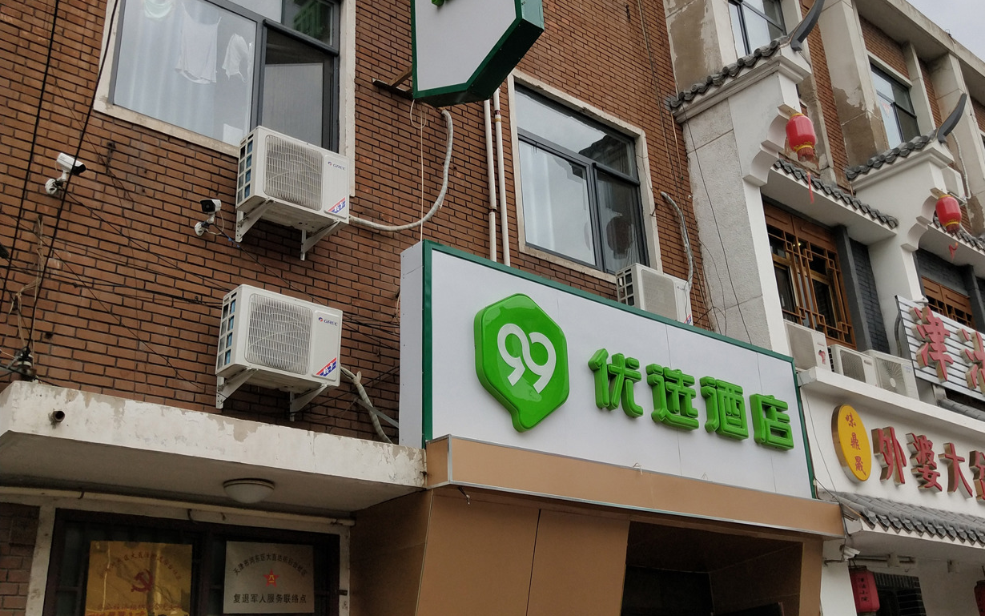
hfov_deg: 46.2
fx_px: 1154
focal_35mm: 43
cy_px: 266
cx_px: 498
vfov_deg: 29.8
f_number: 1.8
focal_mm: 3.95
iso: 126
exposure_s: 1/1314
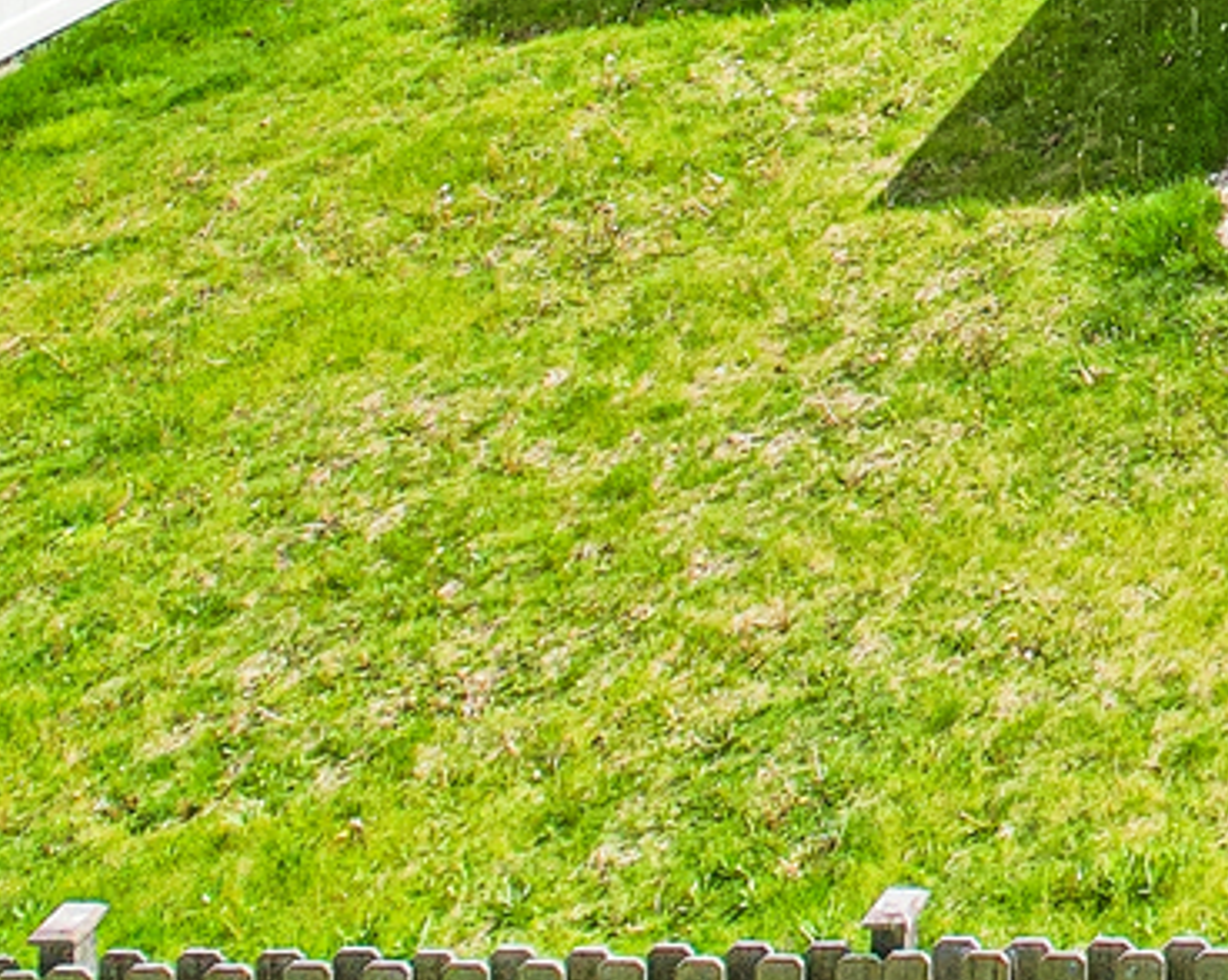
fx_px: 3306
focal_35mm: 91
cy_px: -730
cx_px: 2526
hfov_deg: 15.9
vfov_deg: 14.9
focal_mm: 8.4
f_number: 2.8
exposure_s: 1/3200
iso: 140
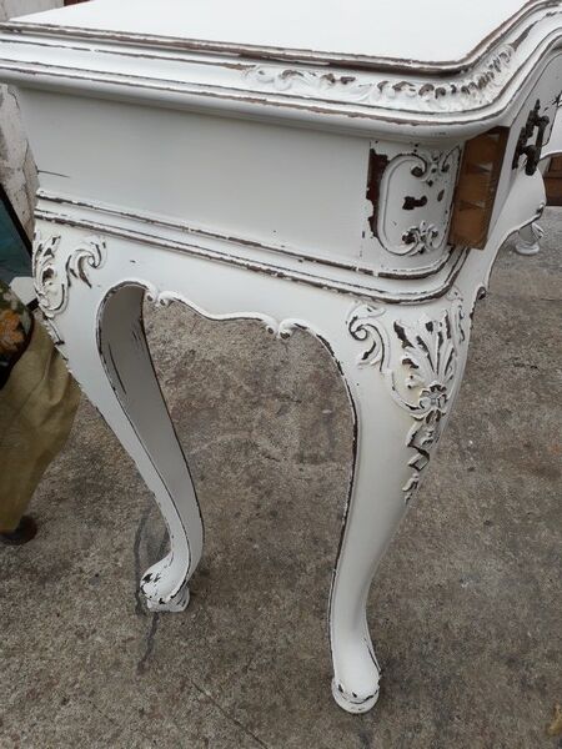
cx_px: 281
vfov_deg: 65.3
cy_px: 374
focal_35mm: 27
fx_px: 584
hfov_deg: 51.4
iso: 40
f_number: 1.9
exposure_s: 1/576
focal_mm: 3.6
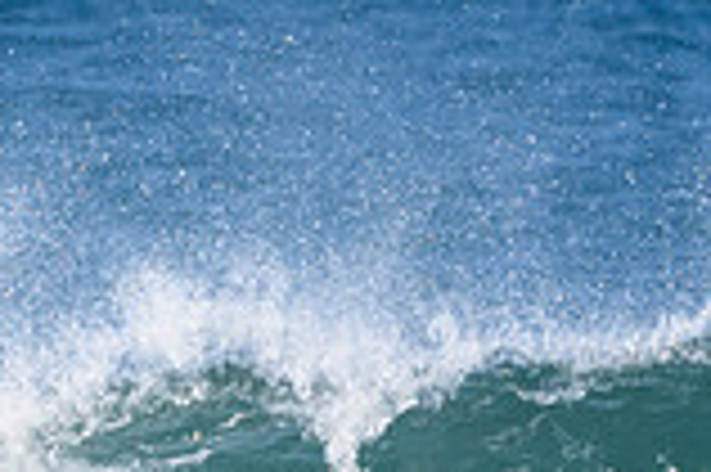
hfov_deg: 0.8
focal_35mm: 2752
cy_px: 798
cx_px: 86
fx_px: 54295
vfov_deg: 0.5
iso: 720
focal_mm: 500
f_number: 5.6
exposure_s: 1/4000
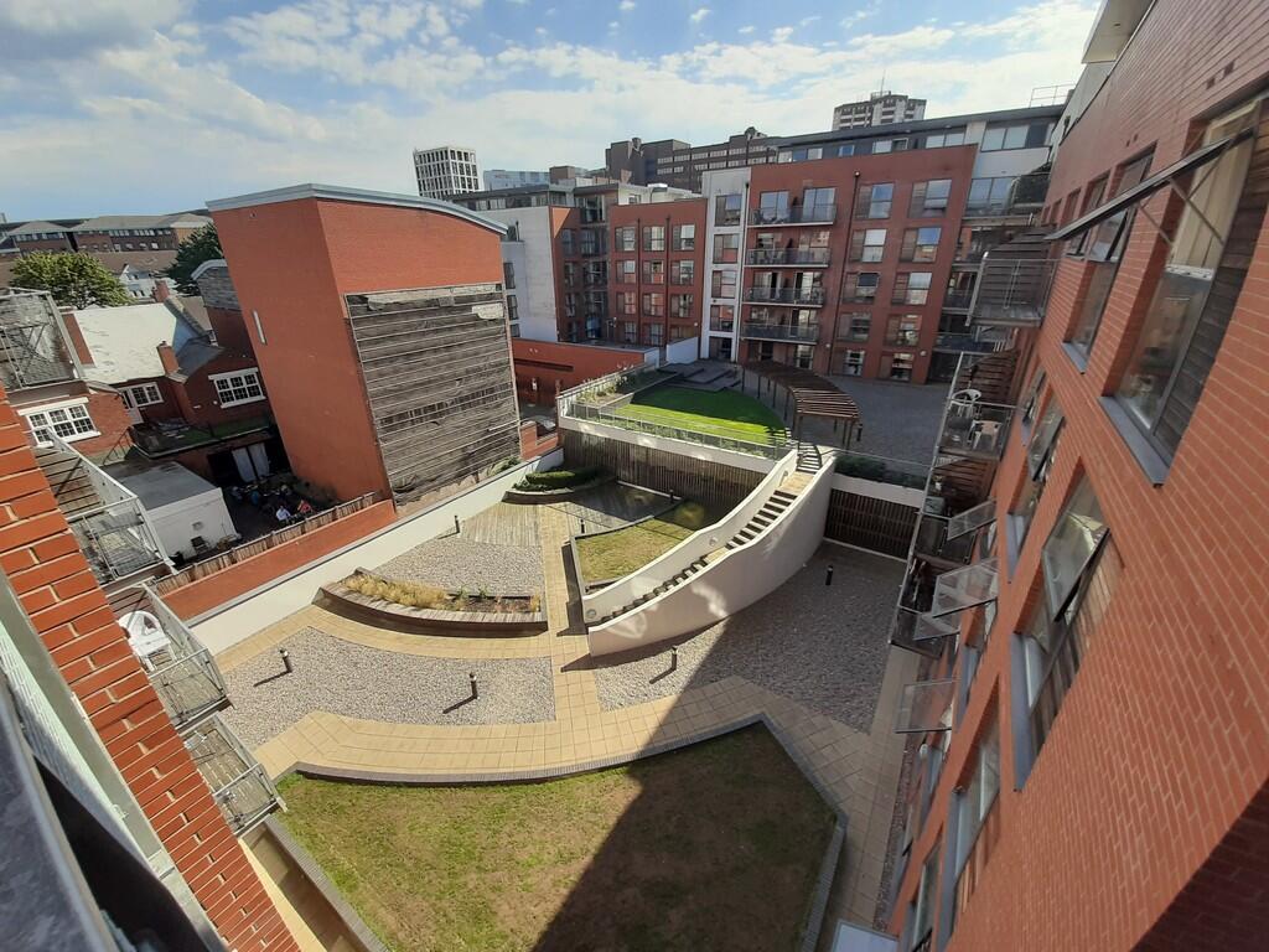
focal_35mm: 13
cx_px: 634
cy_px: 476
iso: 40
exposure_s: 1/858
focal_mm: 1.42
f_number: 2.2
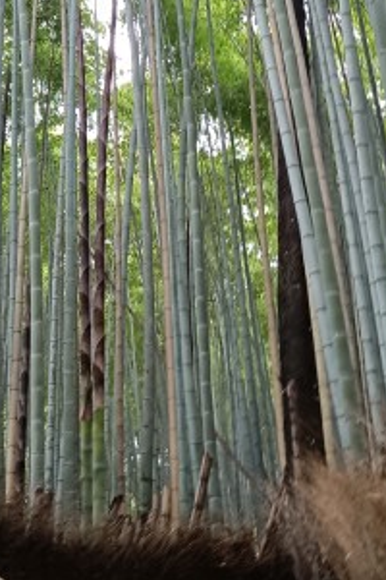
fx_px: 1029
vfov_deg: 30.1
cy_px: 58
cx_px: 102
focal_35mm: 64
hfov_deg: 21.1
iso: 1091
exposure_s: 1/100
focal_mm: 6.14
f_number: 1.65
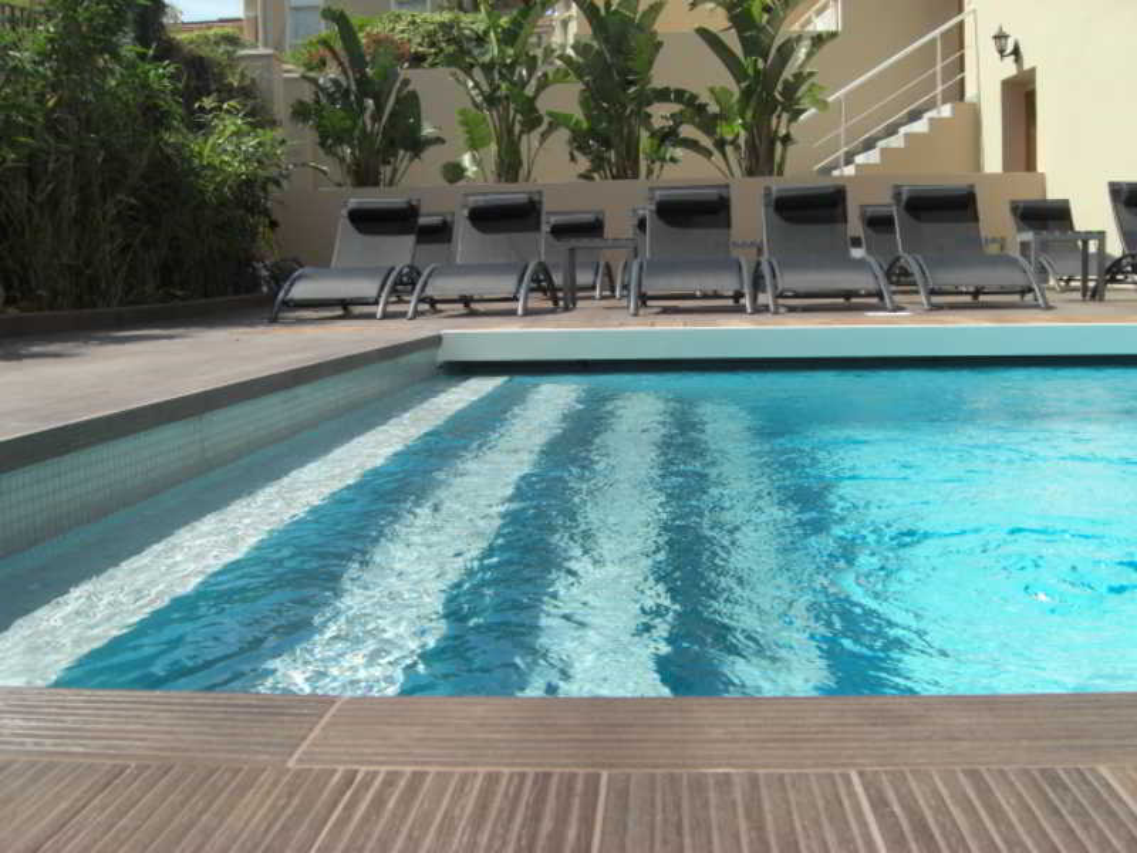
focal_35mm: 38
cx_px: 568
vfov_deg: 37.7
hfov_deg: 49.0
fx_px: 1248
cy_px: 426
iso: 80
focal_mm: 7.9
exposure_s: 1/200
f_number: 8
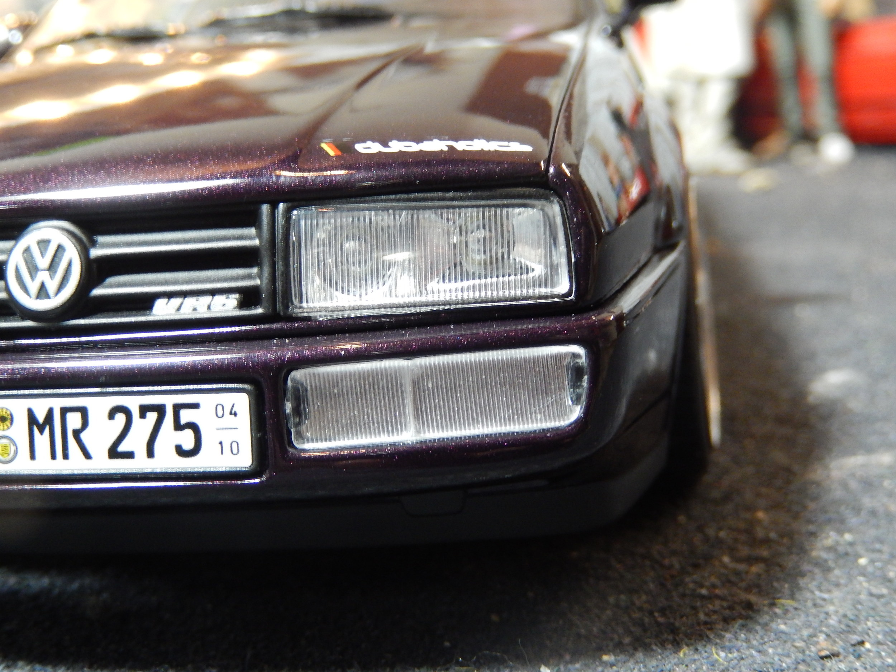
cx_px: 448
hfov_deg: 42.1
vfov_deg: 32.2
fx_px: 1165
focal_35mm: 45
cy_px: 336
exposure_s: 1/8
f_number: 4.3
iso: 450
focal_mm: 8.1
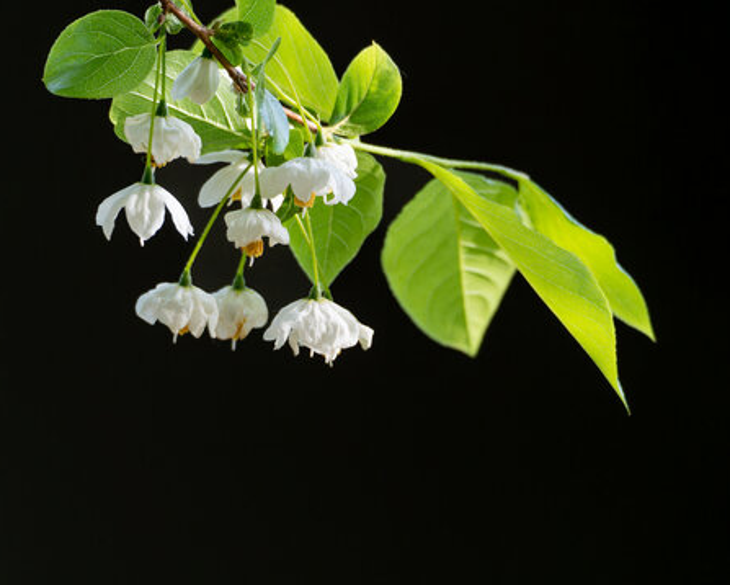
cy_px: 292
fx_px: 13617
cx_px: 387
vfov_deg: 2.5
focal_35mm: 630
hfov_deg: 3.1
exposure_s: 1/640
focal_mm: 300
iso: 400
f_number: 6.7
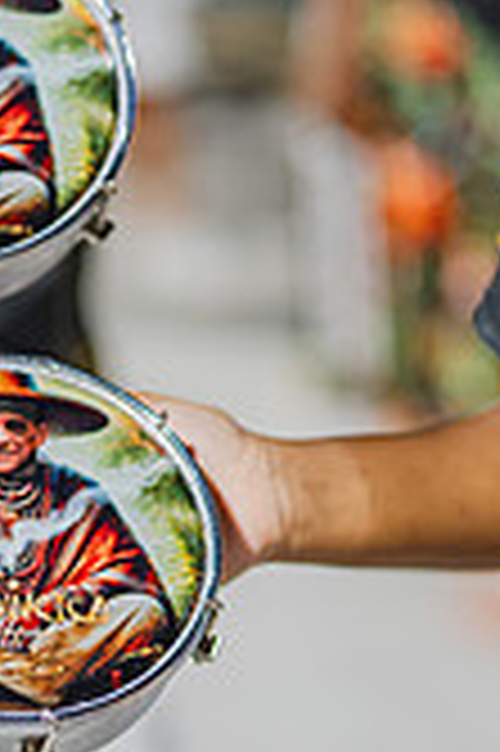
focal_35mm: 135
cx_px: -18
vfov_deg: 14.9
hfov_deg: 10.0
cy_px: 761
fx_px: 2818
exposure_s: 1/1000
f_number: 1.2
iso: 1600
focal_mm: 50
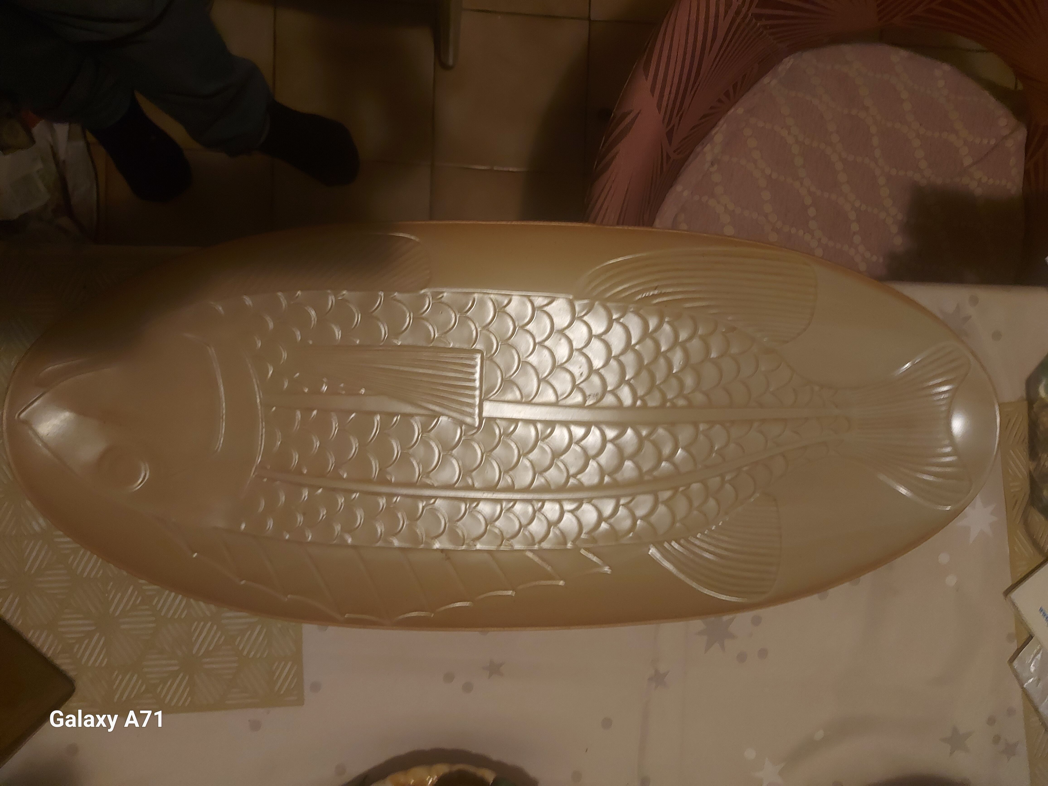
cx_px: 524
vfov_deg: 56.8
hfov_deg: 71.6
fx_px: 727
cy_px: 393
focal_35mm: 24
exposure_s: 1/25
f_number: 1.8
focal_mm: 5.23
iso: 400
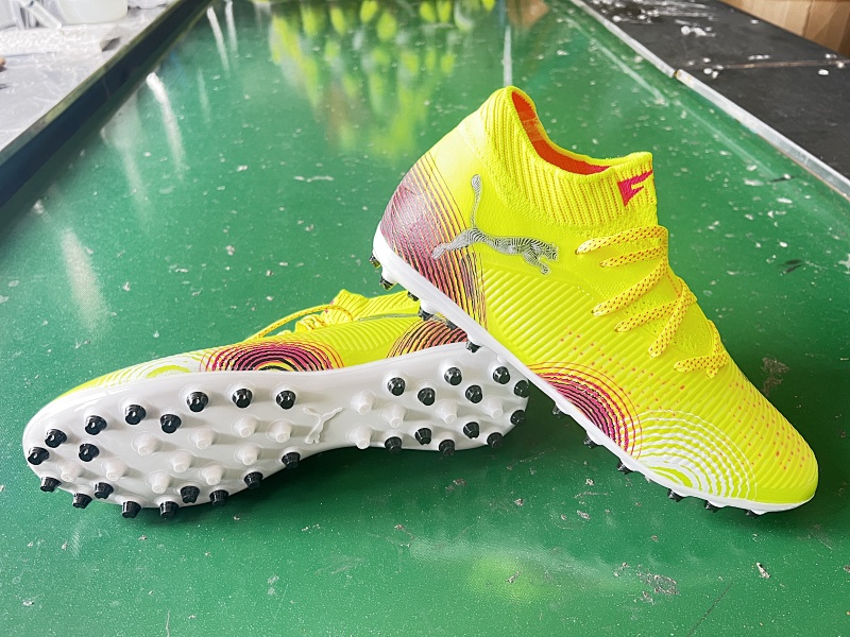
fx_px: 638
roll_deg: +0.3
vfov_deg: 53.1
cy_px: 318
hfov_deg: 67.3
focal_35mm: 26
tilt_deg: -36.4
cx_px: 425
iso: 125
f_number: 1.5
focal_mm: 5.7
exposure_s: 1/79
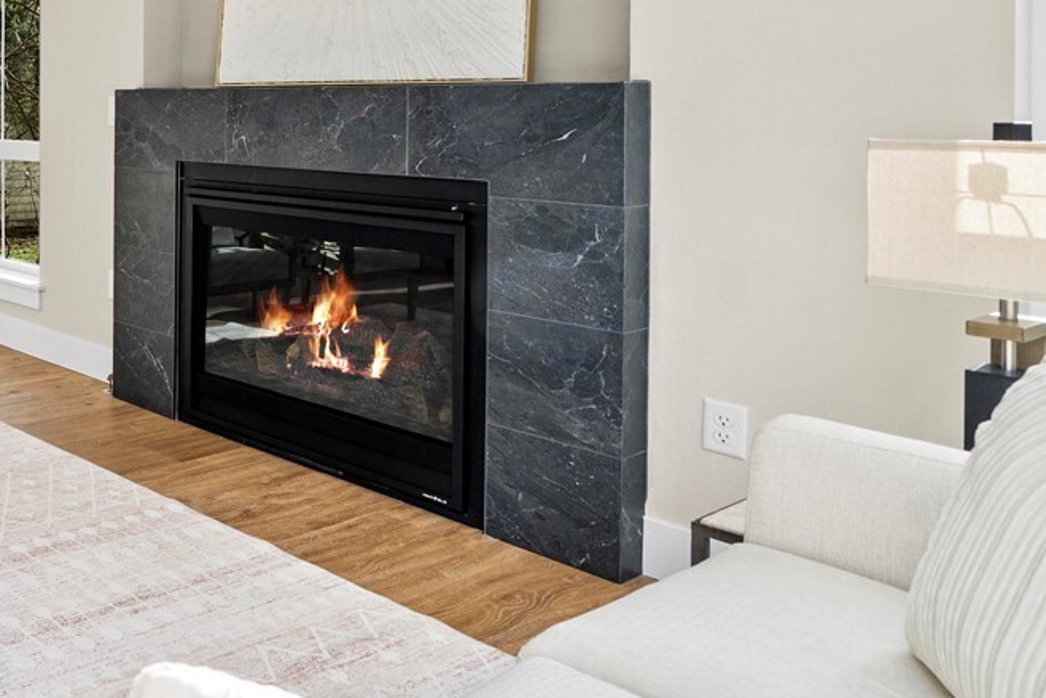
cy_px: 114
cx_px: -211
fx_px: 901
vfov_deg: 40.1
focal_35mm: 31
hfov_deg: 41.2
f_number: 7.1
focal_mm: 12
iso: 100
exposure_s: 1/250
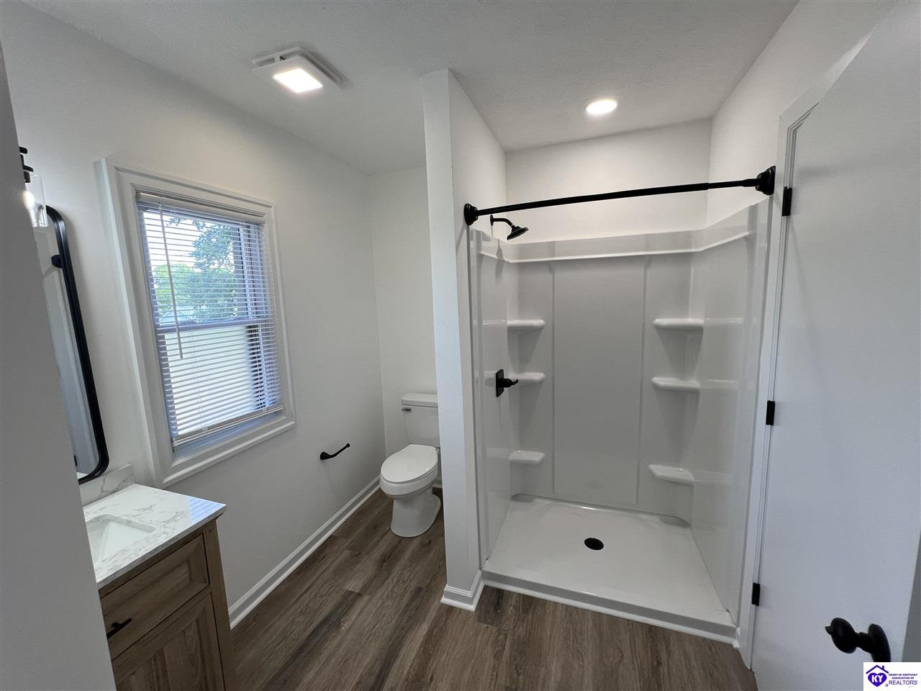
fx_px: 346
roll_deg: +1.8
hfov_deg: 106.2
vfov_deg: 89.9
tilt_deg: -8.4
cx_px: 460
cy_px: 346
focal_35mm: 13
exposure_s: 1/120
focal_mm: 1.57
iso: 64
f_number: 1.8
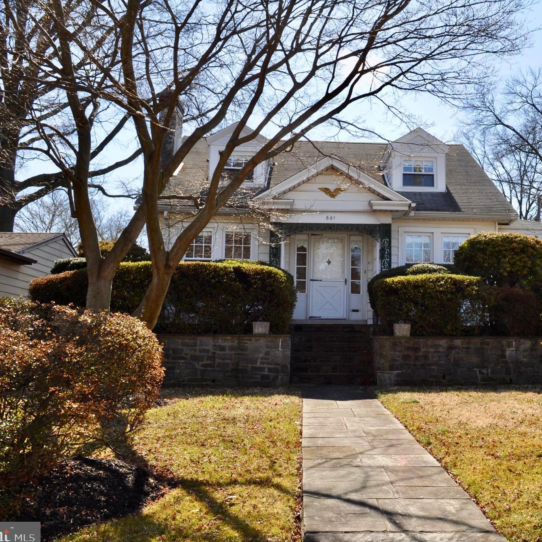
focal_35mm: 39
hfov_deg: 42.2
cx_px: 366
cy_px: 275
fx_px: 691
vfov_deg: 42.8
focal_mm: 20
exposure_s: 1/200
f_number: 11
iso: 200
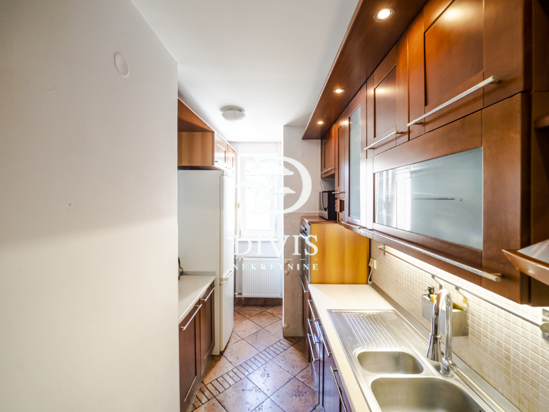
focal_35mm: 14
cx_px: 274
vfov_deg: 85.7
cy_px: 206
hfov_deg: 102.1
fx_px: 222
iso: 400
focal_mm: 7
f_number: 4
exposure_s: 1/60
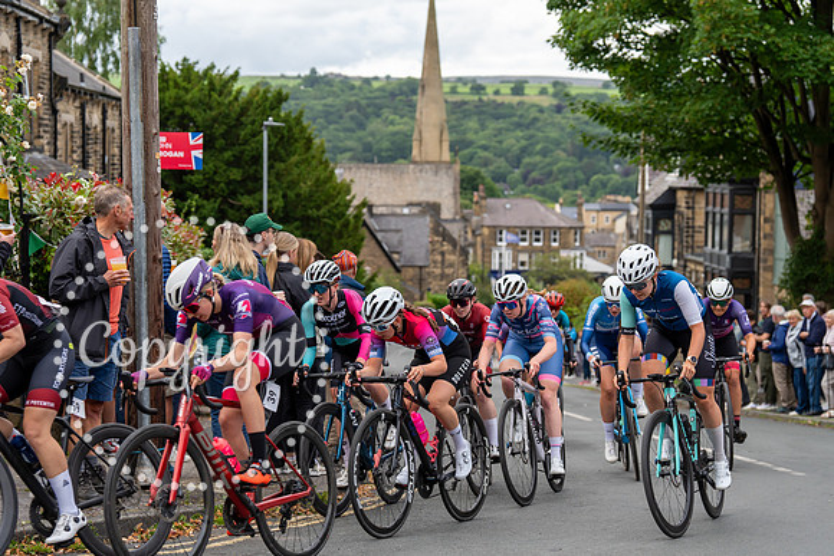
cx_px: 417
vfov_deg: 19.5
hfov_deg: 28.8
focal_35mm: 70
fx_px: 1622
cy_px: 278
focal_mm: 70
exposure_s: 1/500
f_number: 3.5
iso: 500
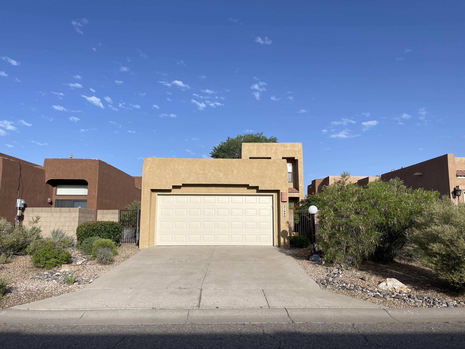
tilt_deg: +8.0
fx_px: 336
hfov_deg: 69.4
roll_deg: -0.3
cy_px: 174
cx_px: 232
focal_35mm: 25
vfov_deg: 54.9
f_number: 1.6
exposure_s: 1/4902
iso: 32
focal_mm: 5.1
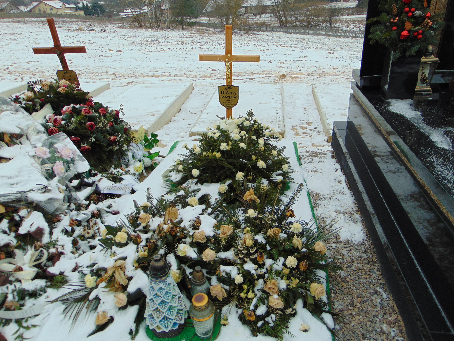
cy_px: 170
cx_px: 227
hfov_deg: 69.4
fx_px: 328
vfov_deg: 54.9
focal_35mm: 25
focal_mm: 4.5
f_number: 3
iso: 80
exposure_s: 1/200
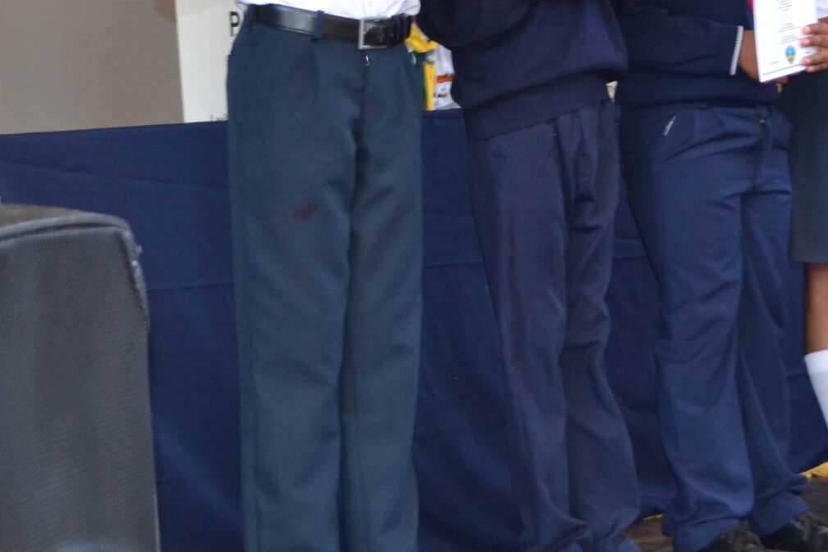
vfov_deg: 14.5
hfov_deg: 22.4
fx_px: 2093
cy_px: -145
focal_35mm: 91
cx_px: 406
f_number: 4
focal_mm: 24
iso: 800
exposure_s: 1/60
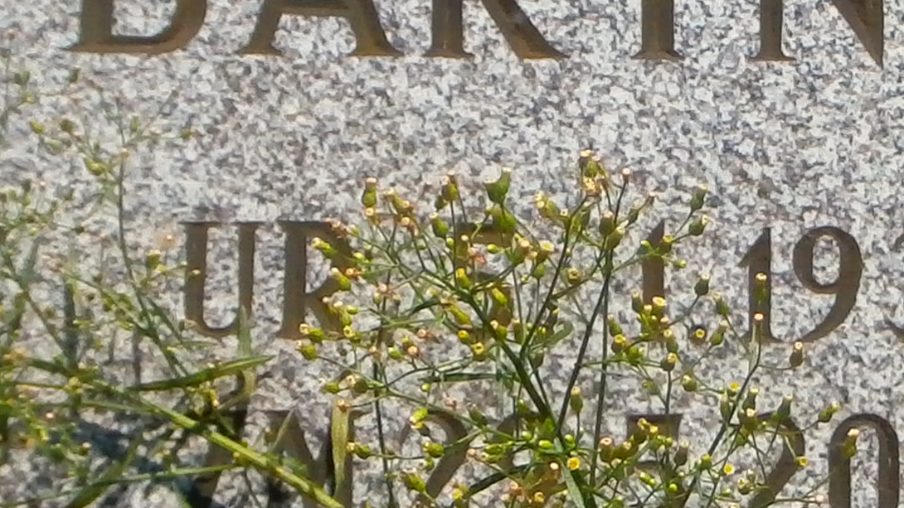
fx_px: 4195
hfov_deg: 12.2
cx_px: 733
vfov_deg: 6.9
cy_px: 62
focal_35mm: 175
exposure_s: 1/1000
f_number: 3.9
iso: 100
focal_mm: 6.67
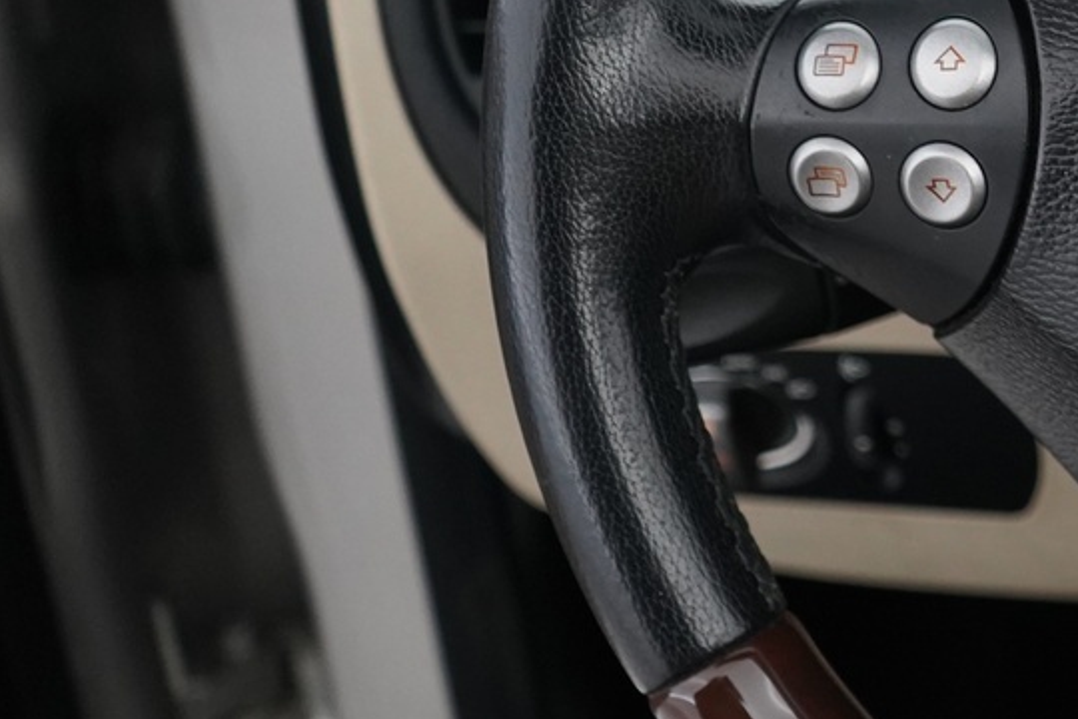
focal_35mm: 93
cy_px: 212
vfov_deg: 14.7
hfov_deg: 19.2
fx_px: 2785
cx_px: 1609
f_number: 3.5
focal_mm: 31
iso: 2500
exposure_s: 1/40
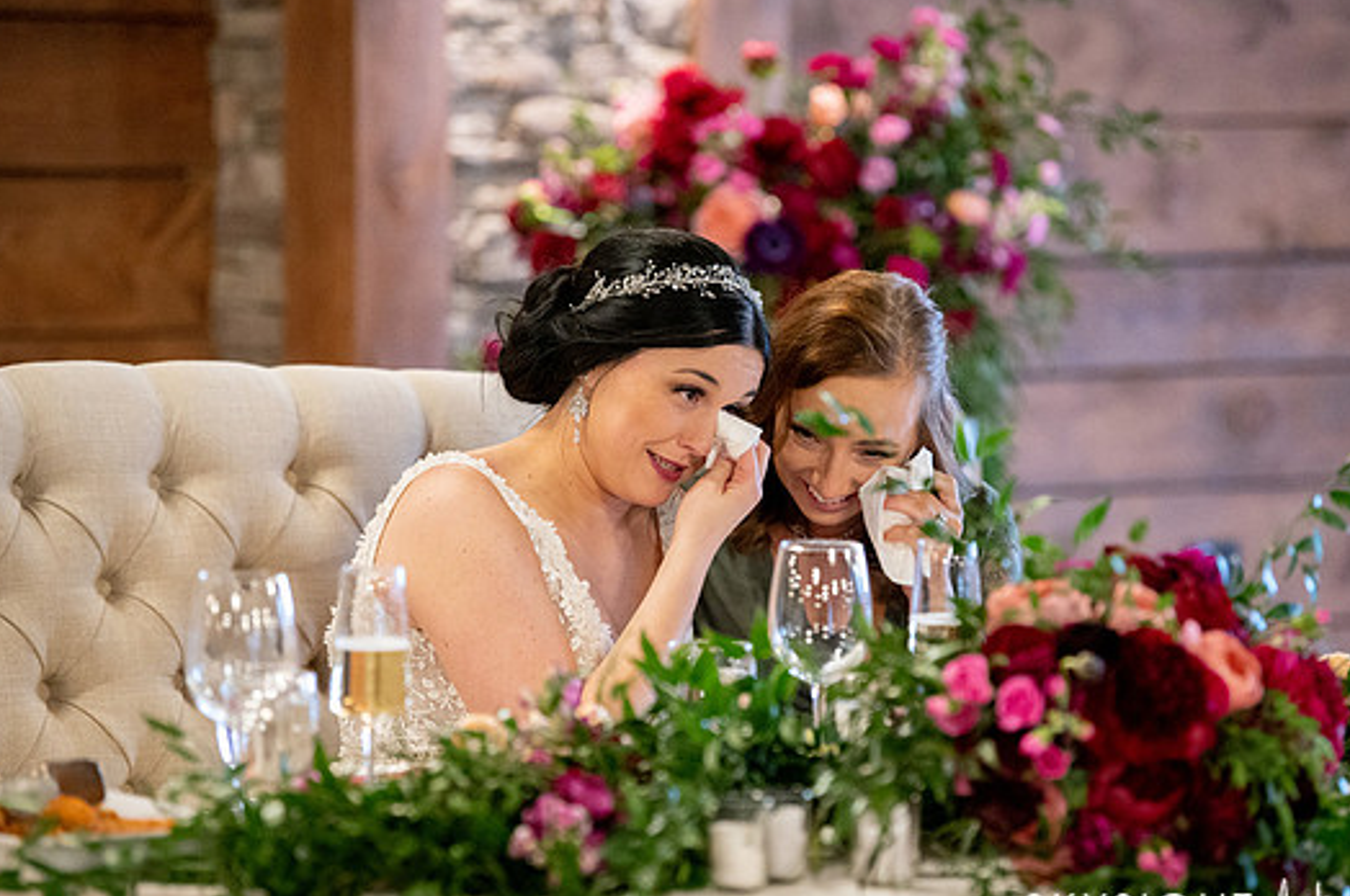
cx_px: 719
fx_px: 5955
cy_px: 476
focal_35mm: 159
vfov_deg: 8.6
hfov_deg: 12.9
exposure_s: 1/80
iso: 6400
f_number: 2.8
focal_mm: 140
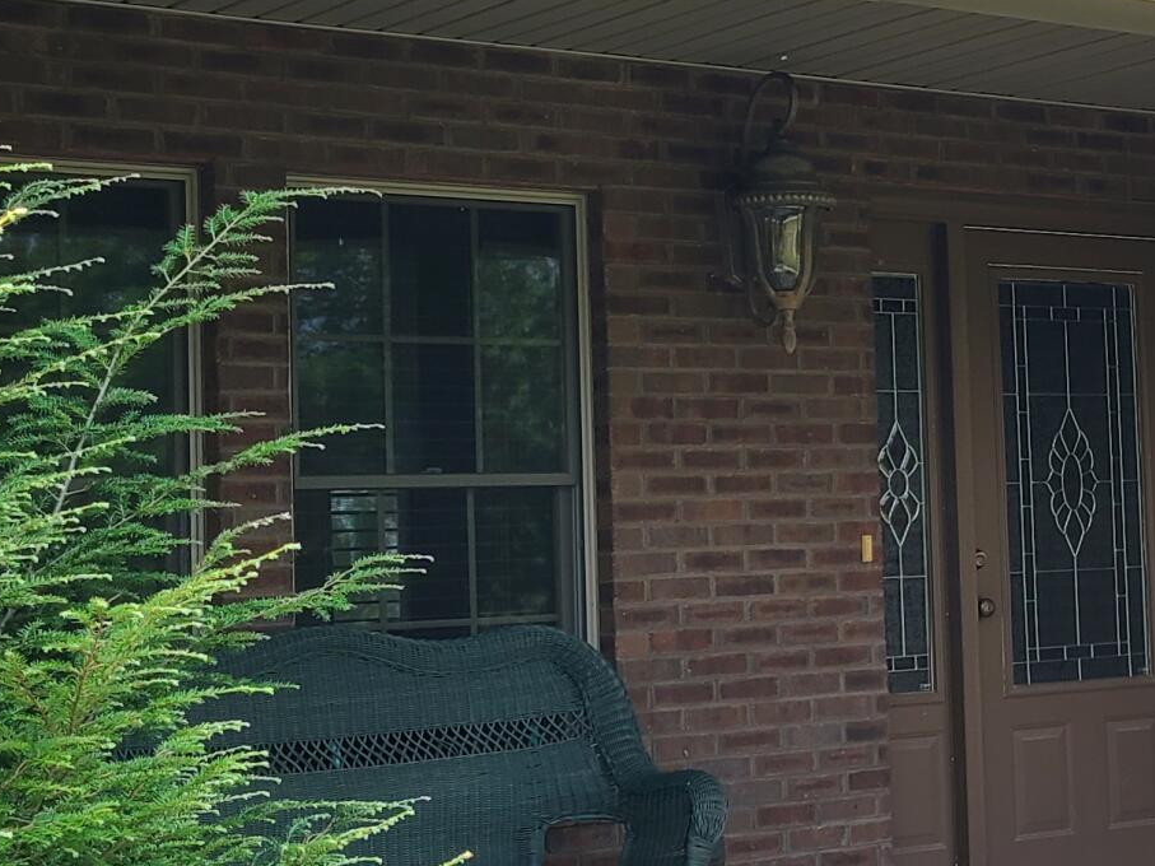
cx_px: 1178
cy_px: 322
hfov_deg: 21.9
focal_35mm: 86
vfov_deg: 17.1
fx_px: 2869
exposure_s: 1/586
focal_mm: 5.4
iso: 40
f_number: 1.8
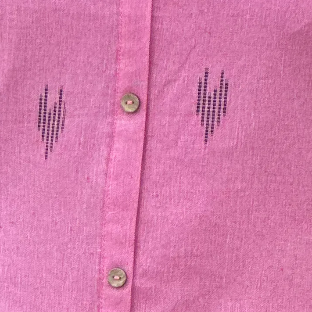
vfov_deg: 4.5
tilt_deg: -7.6
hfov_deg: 4.5
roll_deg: -2.2
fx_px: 3936
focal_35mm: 386
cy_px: 323
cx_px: 189
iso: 125
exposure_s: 1/121
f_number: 2.8
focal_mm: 9
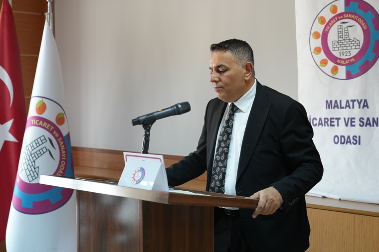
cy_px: 124
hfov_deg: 33.4
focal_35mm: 60
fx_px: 631
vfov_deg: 22.6
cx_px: 198
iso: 1600
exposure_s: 1/160
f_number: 4
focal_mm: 57
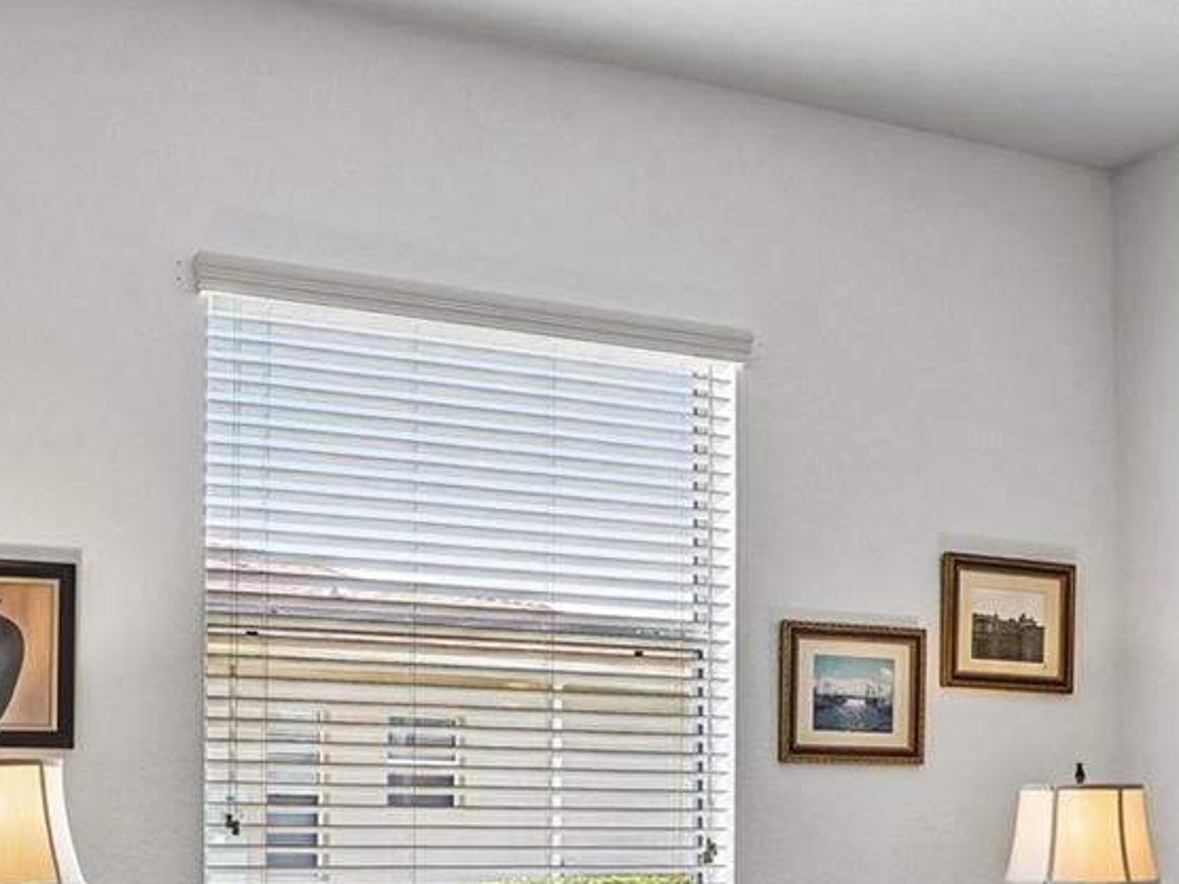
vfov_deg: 29.2
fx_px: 1601
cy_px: 848
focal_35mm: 47
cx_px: 462
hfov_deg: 40.2
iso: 400
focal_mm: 17
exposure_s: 1/25
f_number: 9
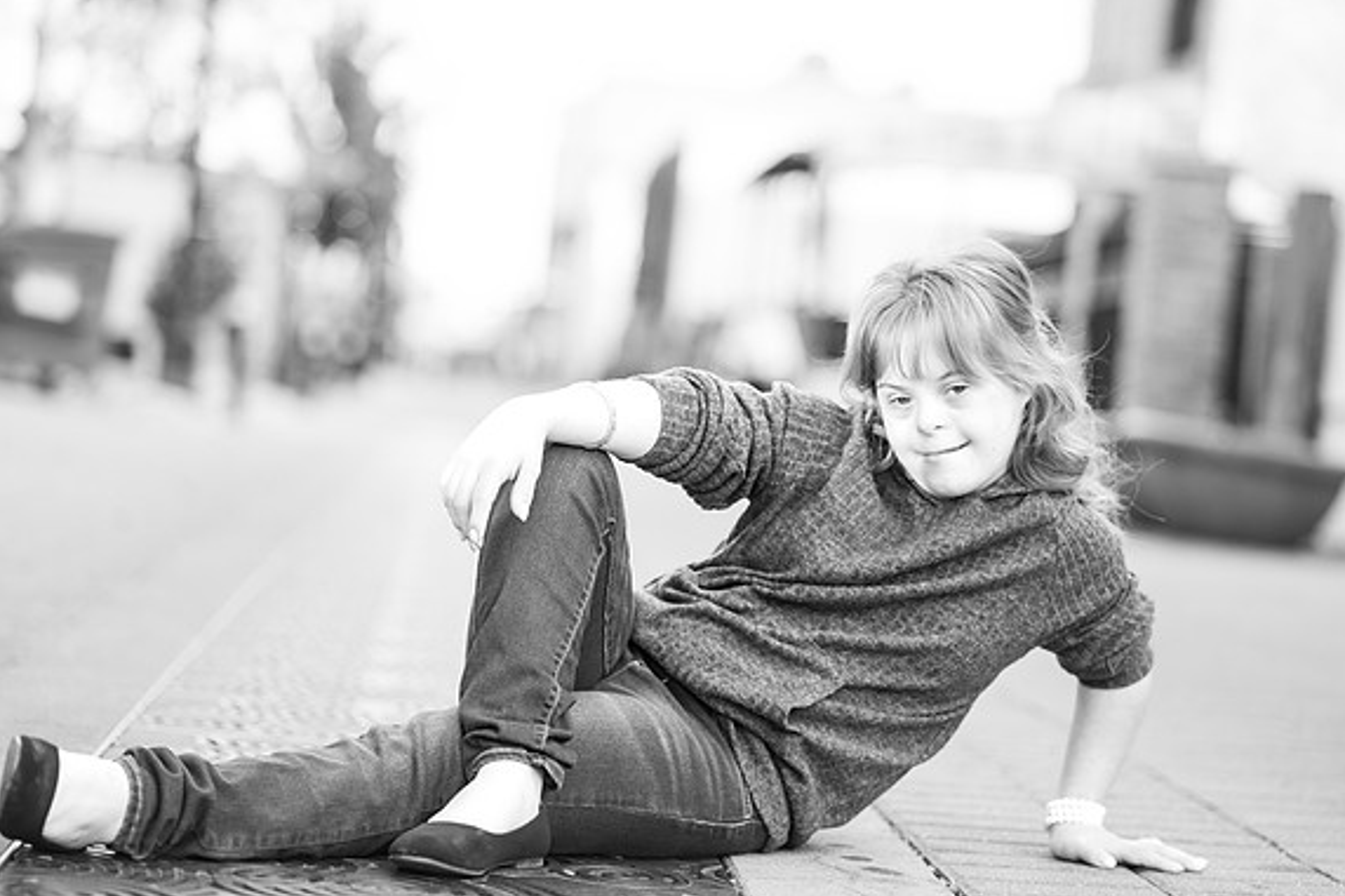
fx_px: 3623
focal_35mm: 97
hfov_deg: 21.0
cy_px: 457
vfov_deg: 14.1
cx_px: 677
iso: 160
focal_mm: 85
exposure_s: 1/200
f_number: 2.2
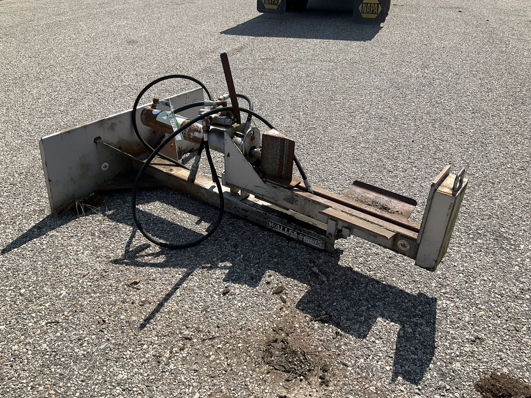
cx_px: 266
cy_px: 199
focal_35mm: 29
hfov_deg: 61.7
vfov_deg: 48.2
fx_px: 445
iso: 25
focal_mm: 3
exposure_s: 1/1730
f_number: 1.8
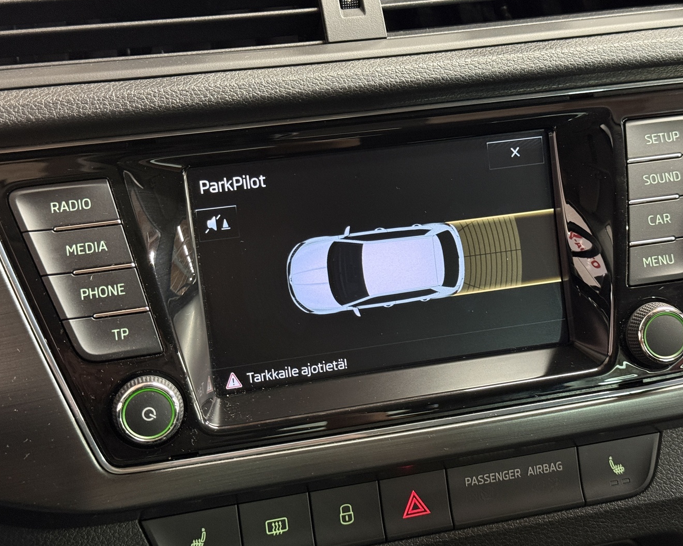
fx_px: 1031
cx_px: 364
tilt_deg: -32.5
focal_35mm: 51
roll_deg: -0.3
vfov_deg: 29.7
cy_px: 276
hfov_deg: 36.6
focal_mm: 6.76
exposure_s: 1/33
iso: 320
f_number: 1.78
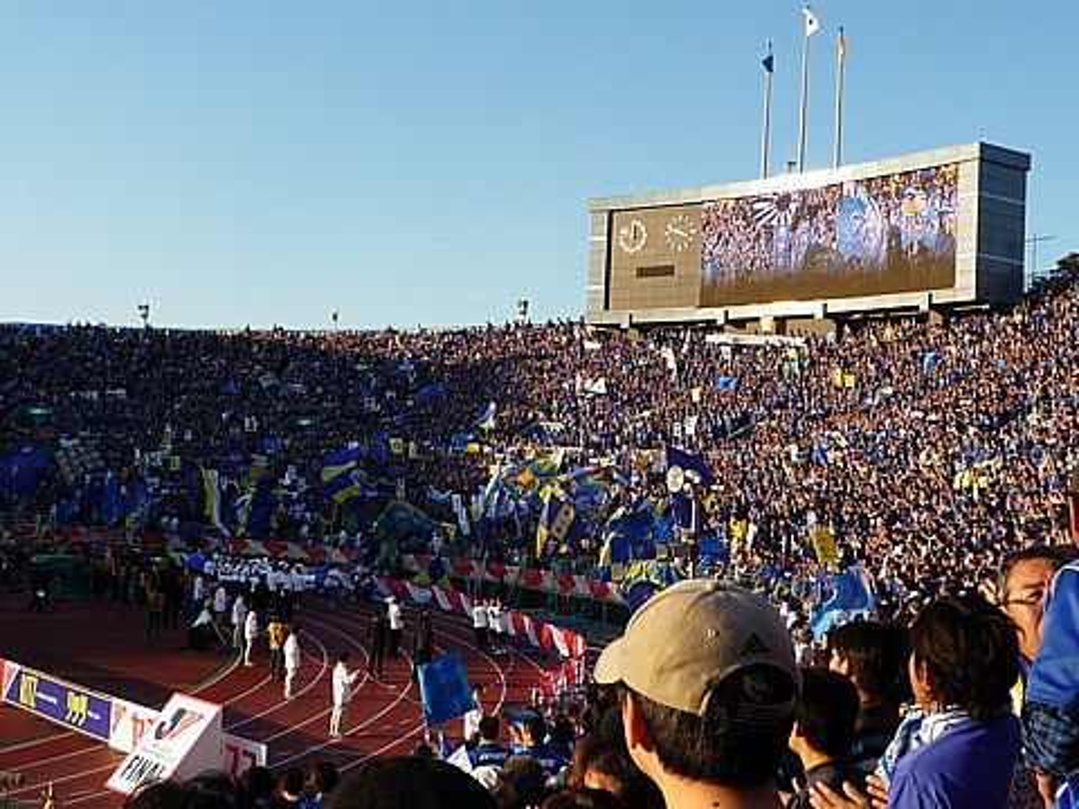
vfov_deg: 30.9
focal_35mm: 47
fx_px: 1465
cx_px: 540
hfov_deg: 40.4
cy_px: 404
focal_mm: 4.7
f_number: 4
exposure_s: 1/500
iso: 100
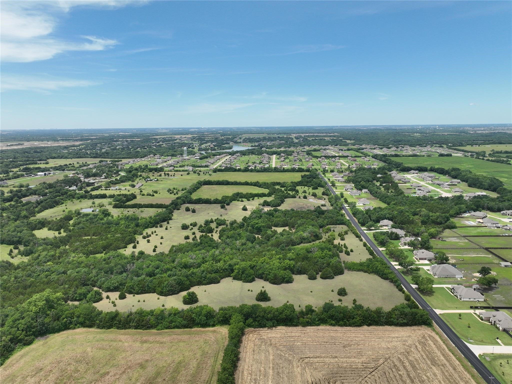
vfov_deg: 56.8
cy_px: 192
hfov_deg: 71.6
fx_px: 355
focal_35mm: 24
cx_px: 256
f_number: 2.8
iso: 150
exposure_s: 1/500
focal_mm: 12.29
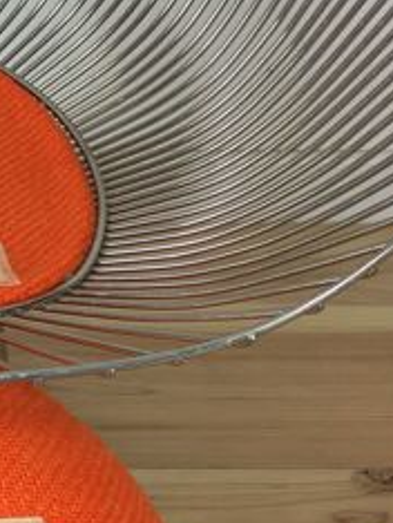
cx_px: -230
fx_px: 1496
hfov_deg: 13.9
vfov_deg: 19.6
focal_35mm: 99
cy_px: 405
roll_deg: -0.3
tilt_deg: -39.1
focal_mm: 4.15
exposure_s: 1/33
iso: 40
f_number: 2.2
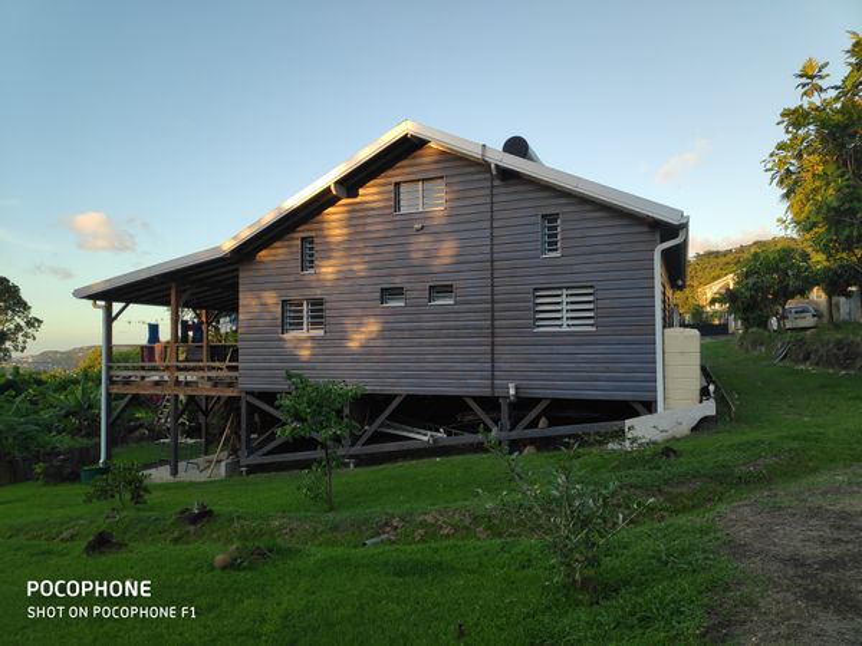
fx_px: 498
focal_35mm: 20
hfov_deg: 81.7
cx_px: 431
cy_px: 323
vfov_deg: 66.0
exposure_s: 1/299
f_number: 1.9
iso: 100
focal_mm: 3.94
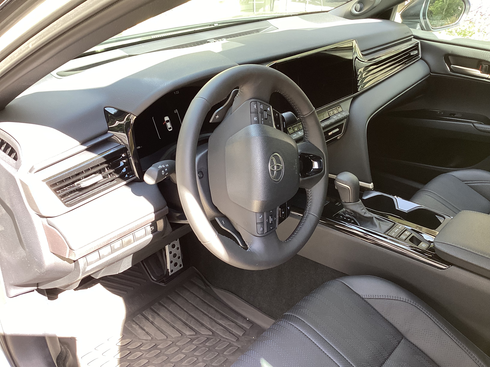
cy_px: 184
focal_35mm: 31
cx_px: 245
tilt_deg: -28.9
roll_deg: +0.2
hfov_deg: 58.4
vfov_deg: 45.4
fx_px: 439
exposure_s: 1/60
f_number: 2.4
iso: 50
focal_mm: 3.3
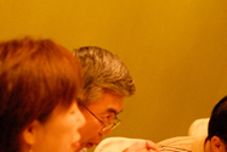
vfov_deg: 9.3
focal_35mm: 144
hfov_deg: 14.2
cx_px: 172
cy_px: 213
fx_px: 909
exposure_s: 1/80
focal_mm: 28
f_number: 2
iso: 800
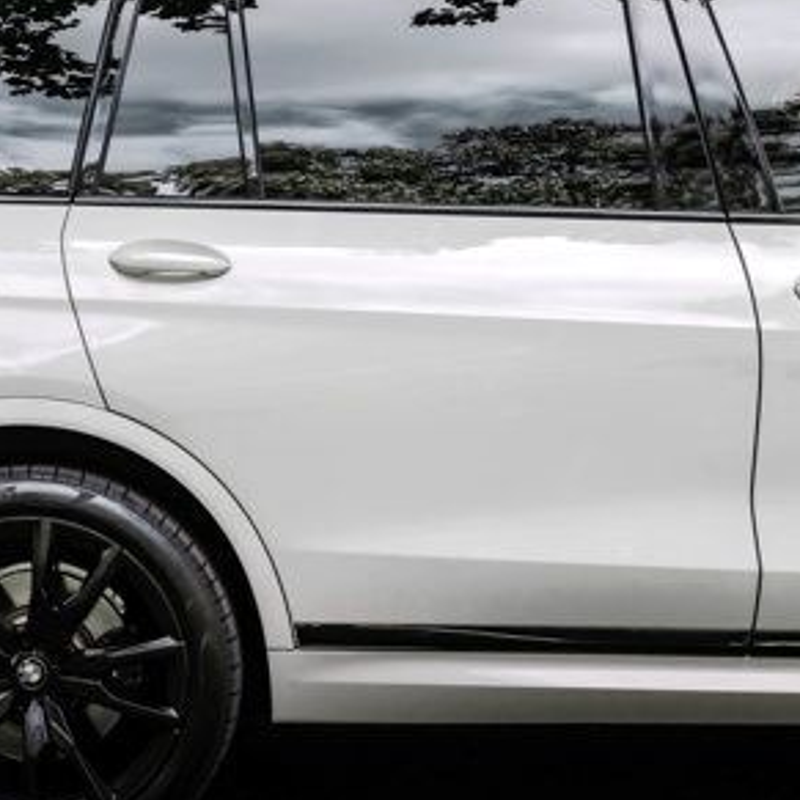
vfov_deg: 15.0
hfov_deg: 14.7
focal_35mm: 116
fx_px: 3033
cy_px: 427
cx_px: -27
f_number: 8
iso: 800
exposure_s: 1/320
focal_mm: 62
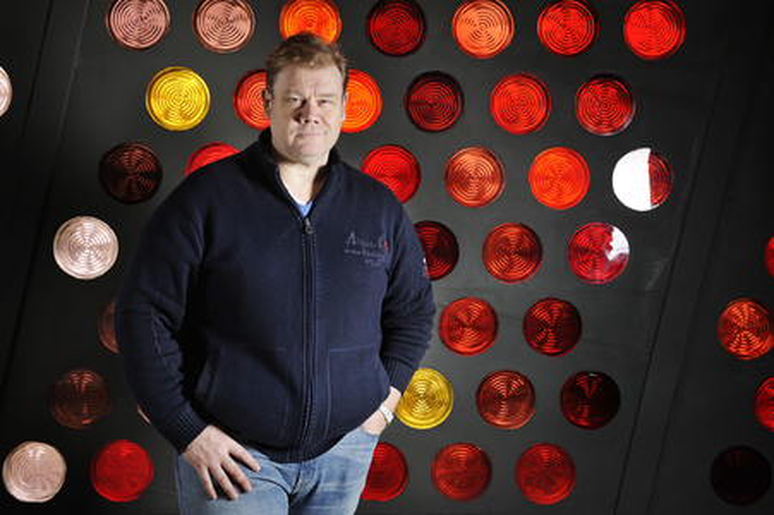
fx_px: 1117
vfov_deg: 26.0
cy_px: 258
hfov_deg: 38.2
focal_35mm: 52
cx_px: 387
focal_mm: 52
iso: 400
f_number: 5
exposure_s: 1/100
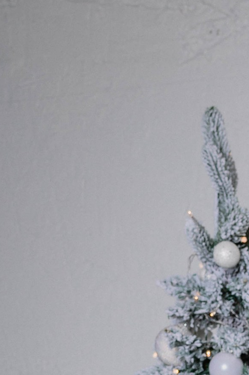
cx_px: 553
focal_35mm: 163
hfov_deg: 7.9
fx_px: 1692
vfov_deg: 11.4
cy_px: 739
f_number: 7.1
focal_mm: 35
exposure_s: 1/160
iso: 100
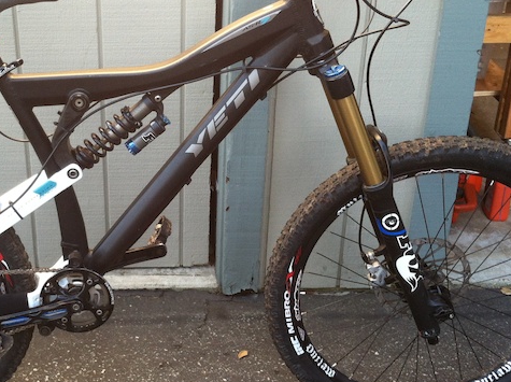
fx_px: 870
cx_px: 144
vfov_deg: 24.8
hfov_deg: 32.3
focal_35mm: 59
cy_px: 182
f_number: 2.8
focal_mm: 3.85
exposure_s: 1/40
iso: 80
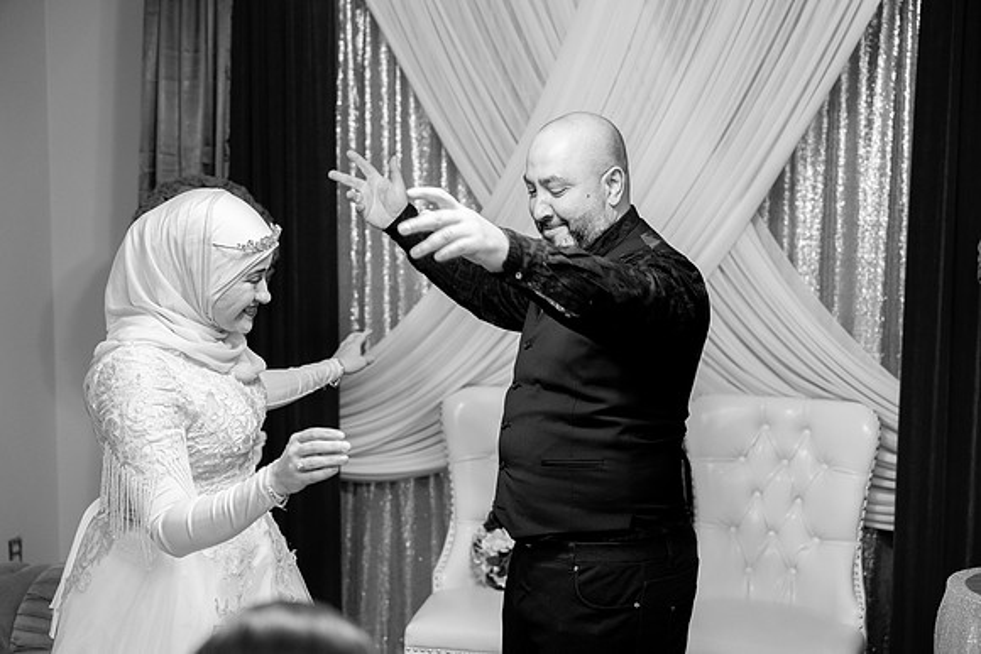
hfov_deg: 43.6
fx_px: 1226
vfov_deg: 29.9
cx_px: 490
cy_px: 327
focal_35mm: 45
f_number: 2.8
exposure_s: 1/160
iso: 2500
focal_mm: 45
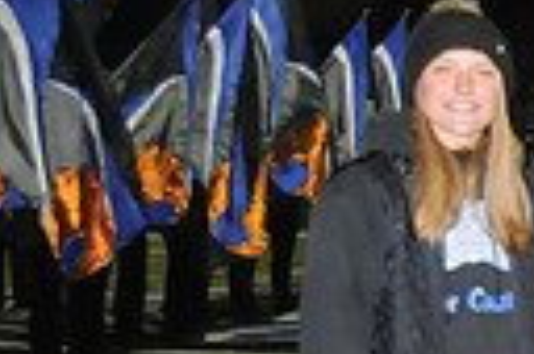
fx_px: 3115
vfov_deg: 6.5
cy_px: 423
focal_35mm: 210
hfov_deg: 9.0
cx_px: 1206
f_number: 4
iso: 1000
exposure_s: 1/125
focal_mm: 31
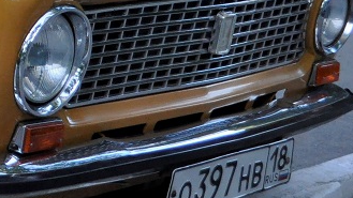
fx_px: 1395
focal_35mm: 149
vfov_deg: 8.0
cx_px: -200
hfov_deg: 13.5
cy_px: -51
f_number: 4.2
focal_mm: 26
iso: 1600
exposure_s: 1/320
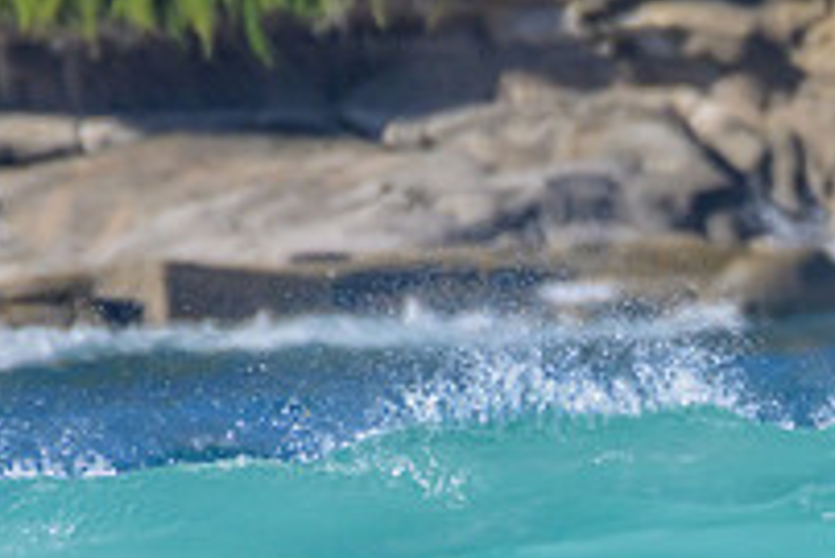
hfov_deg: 0.7
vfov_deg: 0.5
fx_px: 66521
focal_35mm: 2866
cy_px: 651
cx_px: 1013
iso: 1400
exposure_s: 1/2000
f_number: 11
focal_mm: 1000
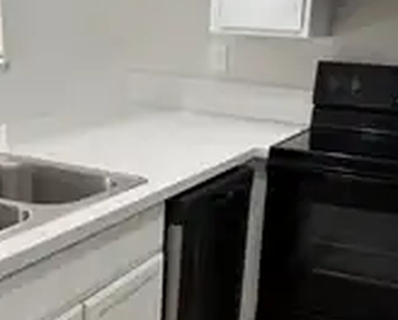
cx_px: 206
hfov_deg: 32.9
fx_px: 673
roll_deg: -3.6
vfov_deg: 26.4
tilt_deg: -21.4
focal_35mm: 57
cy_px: 245
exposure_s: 1/121
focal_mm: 6.76
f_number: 1.78
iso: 80
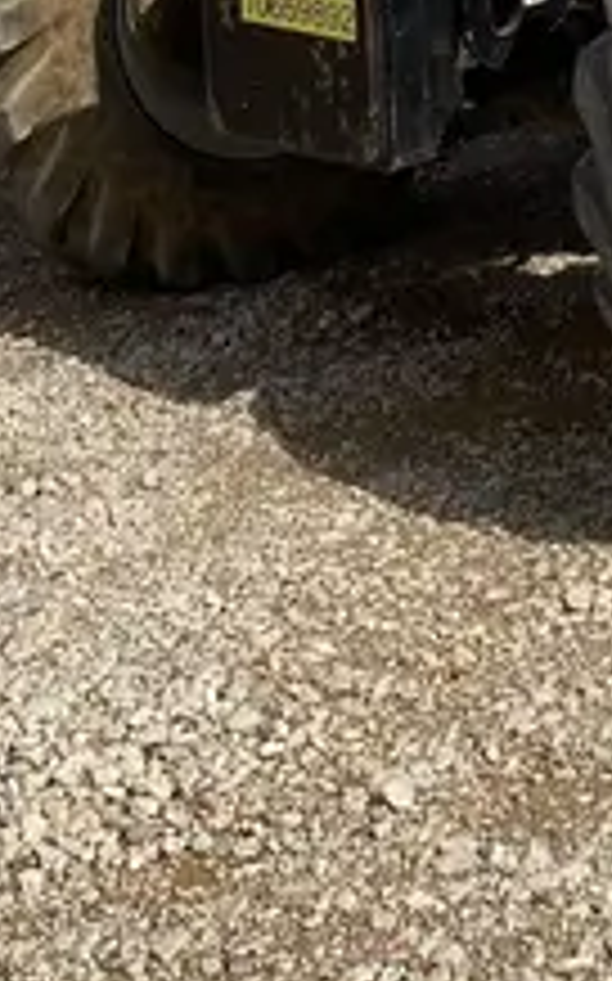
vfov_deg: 18.7
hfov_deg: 12.6
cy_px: -434
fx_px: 2672
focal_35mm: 100
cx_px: 806
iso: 20
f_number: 1.8
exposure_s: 1/2703
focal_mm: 3.99
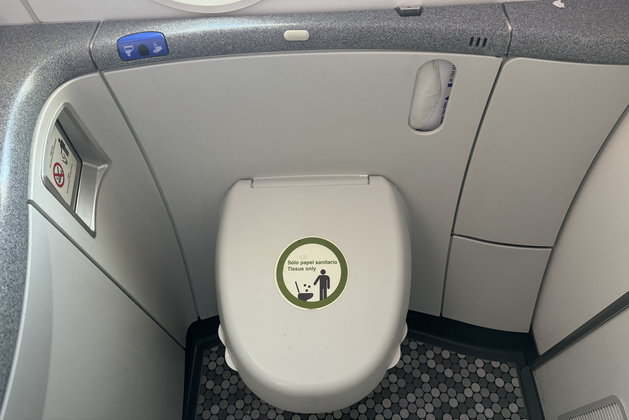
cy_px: 183
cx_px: 314
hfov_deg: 71.5
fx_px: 437
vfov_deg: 51.2
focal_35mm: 25
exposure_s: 1/60
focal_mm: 6.76
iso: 250
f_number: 1.78
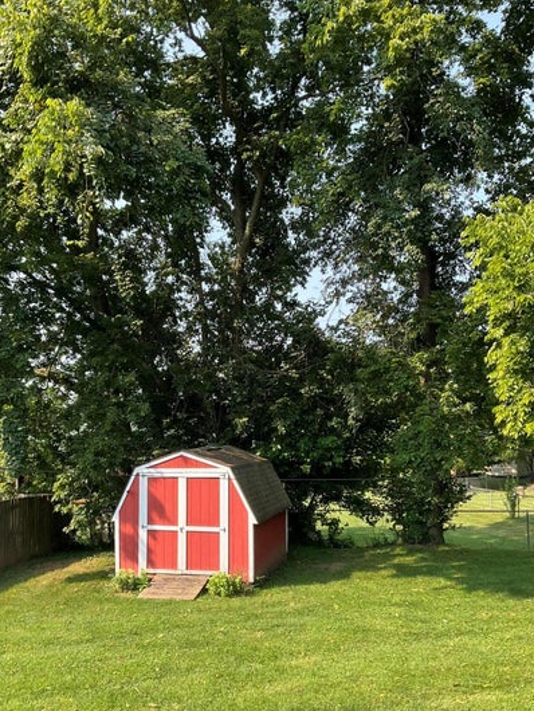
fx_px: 719
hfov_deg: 40.7
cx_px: 235
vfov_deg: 52.2
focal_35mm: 35
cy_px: 427
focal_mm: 3
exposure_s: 1/403
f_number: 1.8
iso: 25
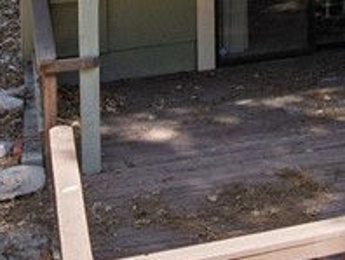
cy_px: -351
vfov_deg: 10.4
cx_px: 495
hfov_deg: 14.9
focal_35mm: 124
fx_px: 1237
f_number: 2.8
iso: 100
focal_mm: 12.3
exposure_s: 1/25
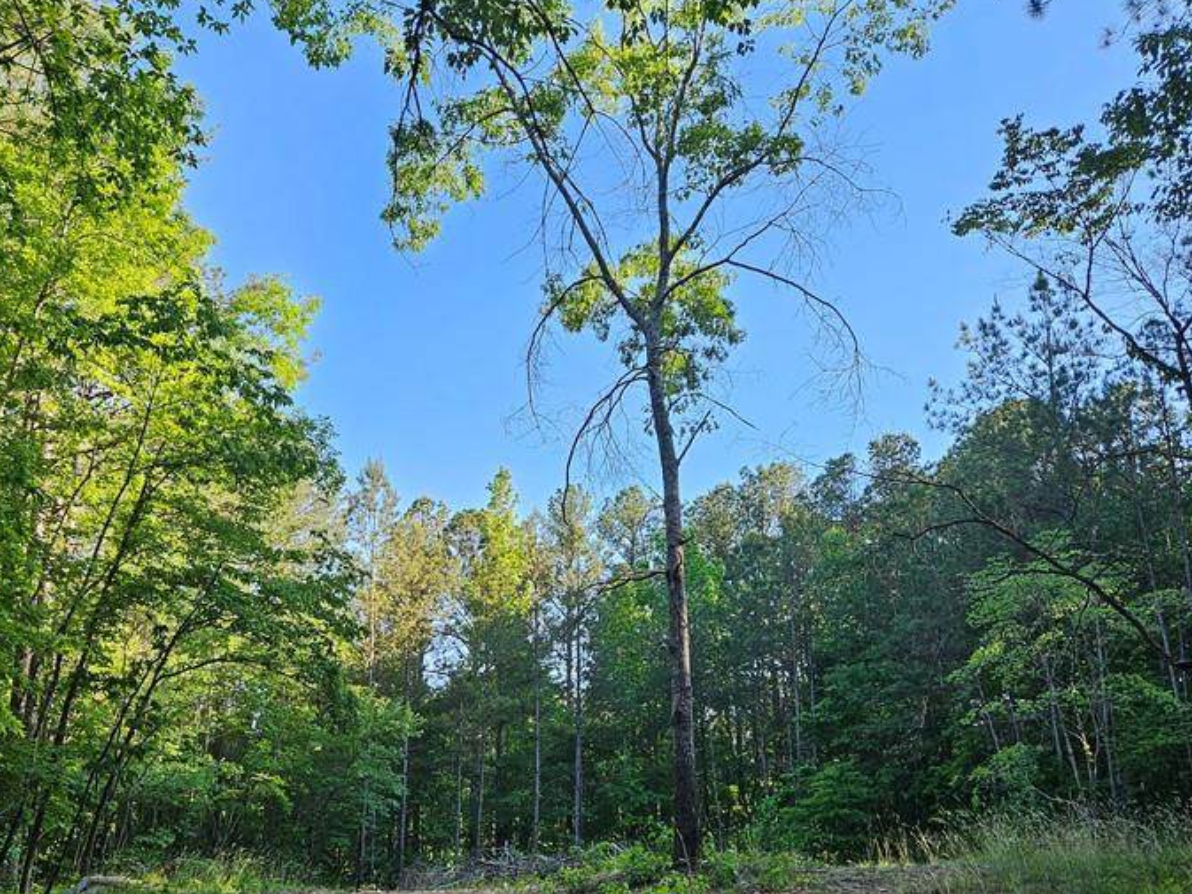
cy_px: 613
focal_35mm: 35
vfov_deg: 40.1
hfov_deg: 52.3
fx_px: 1205
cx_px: 484
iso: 25
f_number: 1.8
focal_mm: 5.4
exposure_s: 1/315
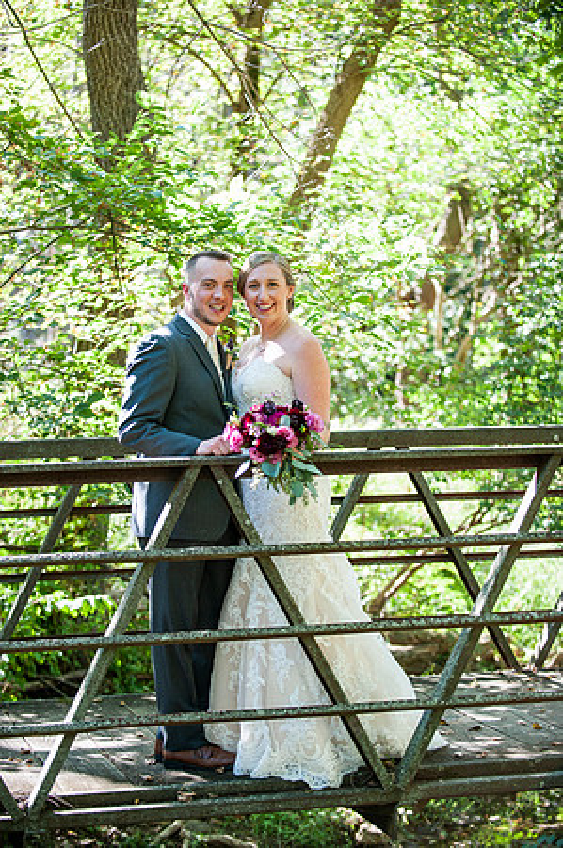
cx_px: 282
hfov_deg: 16.6
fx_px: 1928
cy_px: 424
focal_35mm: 82
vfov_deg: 24.8
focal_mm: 82
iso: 400
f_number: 2.8
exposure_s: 1/500
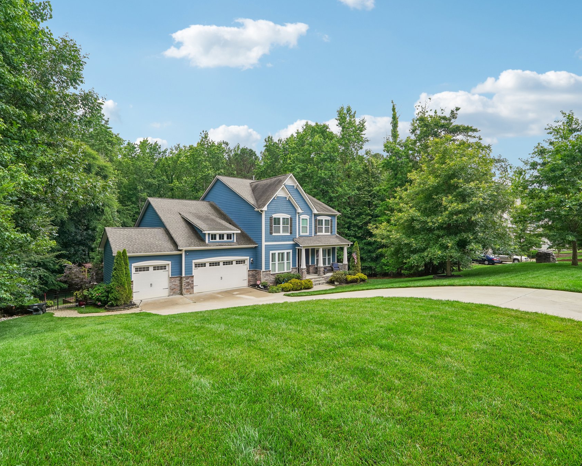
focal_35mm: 17
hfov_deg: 89.6
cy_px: 232
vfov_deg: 77.0
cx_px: 282
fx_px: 293
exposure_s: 1/45
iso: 100
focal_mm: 10
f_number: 8
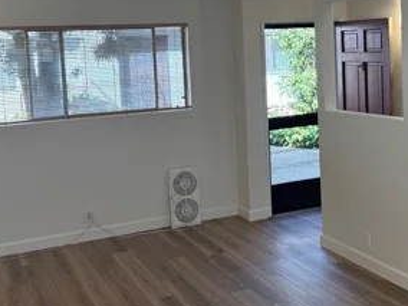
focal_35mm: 54
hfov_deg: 35.3
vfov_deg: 26.8
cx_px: 266
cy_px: 85
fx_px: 636
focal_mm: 6.76
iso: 80
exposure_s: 1/163
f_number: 1.78
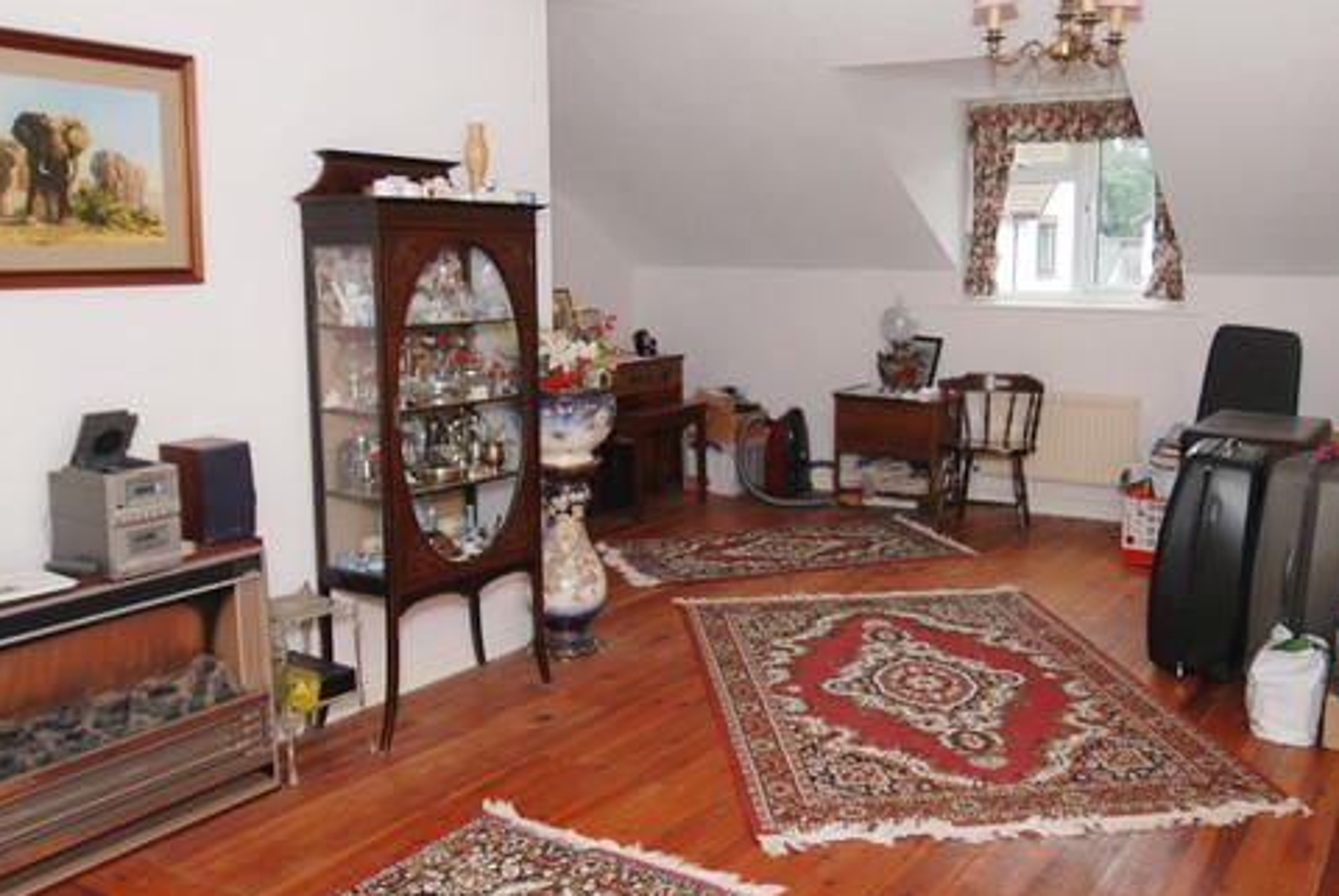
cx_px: 750
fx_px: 1191
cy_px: 434
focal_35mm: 32
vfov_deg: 41.2
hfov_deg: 58.5
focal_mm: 10
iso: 160
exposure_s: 1/60
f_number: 4
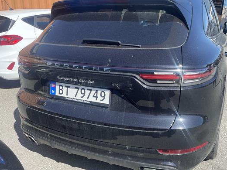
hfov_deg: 56.7
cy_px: 90
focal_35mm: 32
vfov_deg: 44.1
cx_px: 124
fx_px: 210
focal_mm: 4.2
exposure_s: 1/1319
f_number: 1.6
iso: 32
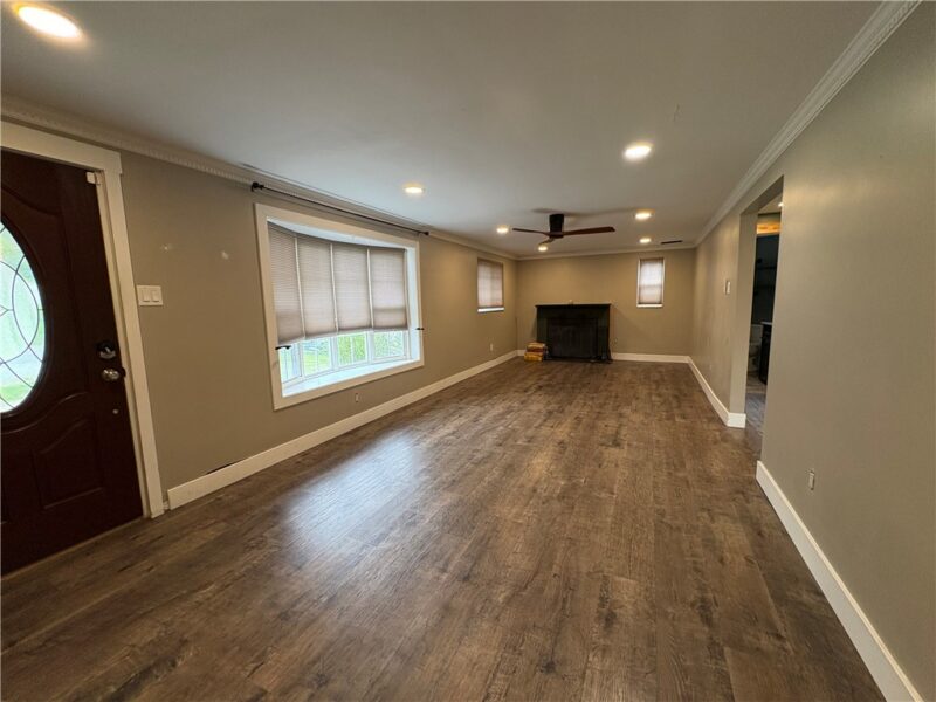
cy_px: 351
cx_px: 468
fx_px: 379
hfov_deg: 102.1
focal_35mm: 14
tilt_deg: -7.7
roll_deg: +2.2
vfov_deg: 85.7
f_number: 2.2
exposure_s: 1/120
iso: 200
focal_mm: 2.22
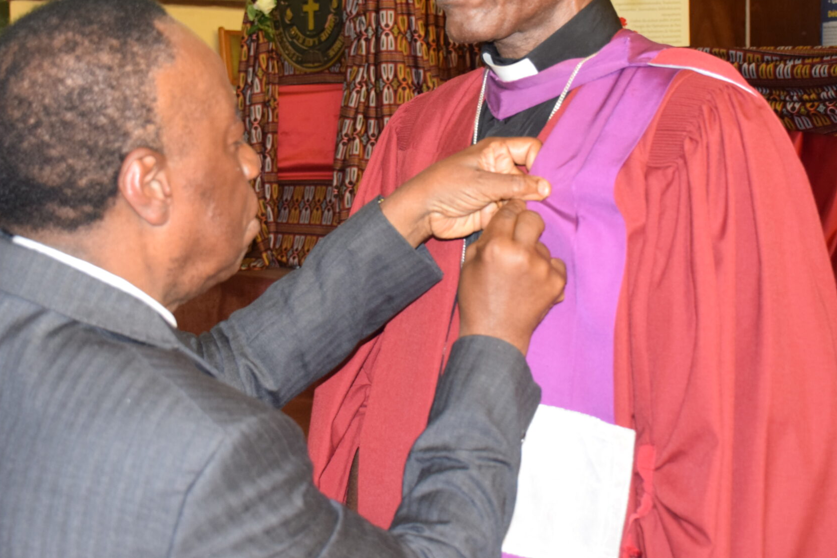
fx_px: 1436
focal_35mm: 62
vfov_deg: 21.8
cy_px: 140
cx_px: 376
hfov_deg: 32.5
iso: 800
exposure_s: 1/125
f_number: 4.8
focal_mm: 27
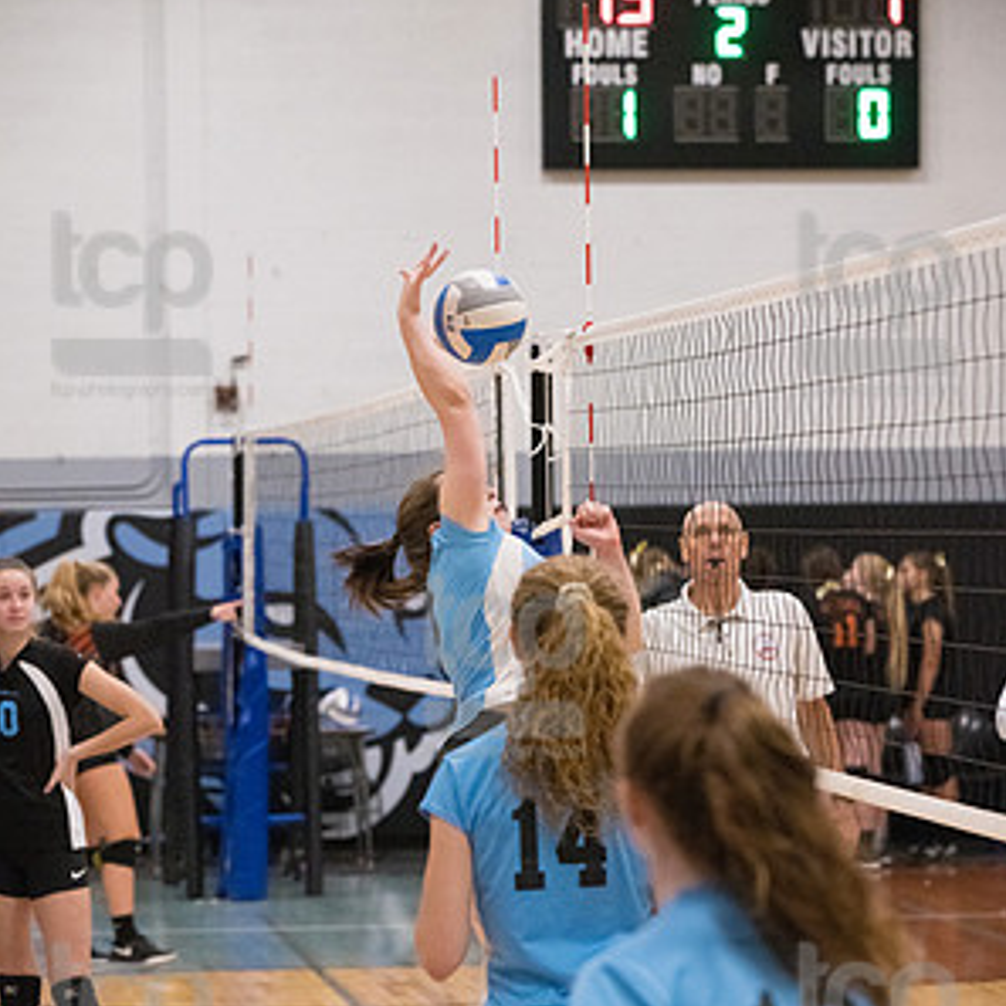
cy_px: 667
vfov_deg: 11.1
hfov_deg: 11.1
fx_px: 5162
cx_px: 505
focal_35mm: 157
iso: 8000
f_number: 4.5
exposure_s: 1/800
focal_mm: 122
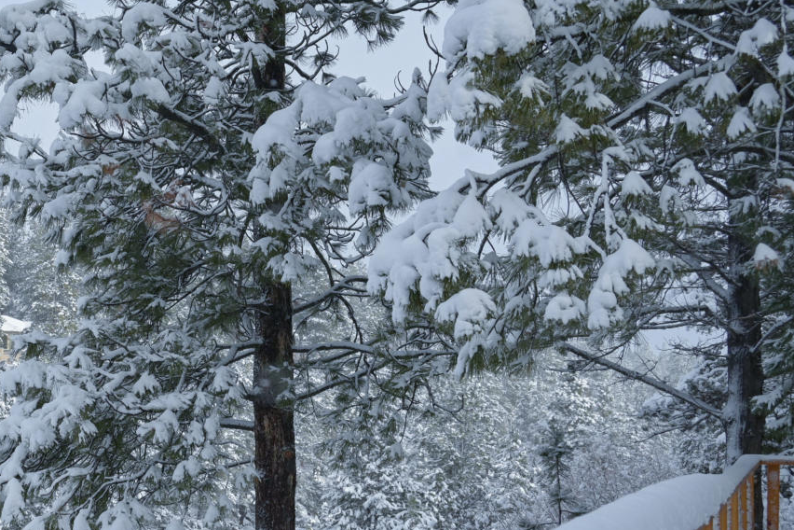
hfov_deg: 29.4
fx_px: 1478
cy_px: 354
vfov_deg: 20.2
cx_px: 152
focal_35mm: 67
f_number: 5
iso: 320
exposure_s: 1/1600
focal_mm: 38
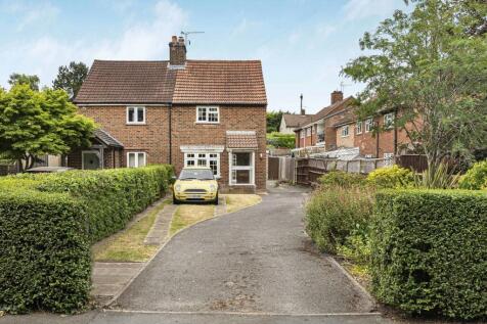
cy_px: 162
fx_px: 392
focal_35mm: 29
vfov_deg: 44.9
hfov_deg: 63.7
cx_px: 244
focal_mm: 19.5
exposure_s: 1/200
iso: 250
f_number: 8
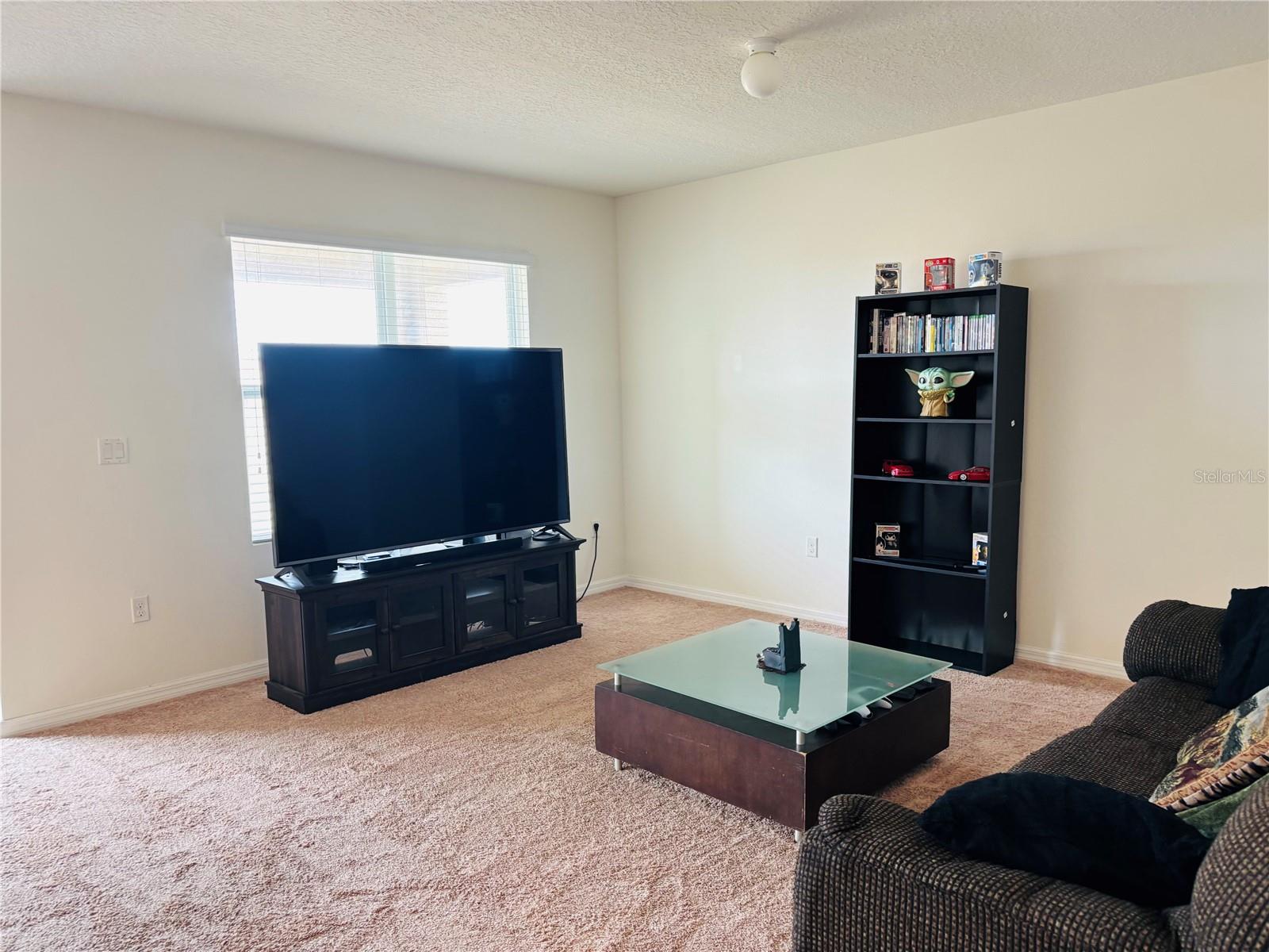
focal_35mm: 26
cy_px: 476
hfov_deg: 67.3
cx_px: 634
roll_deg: +1.3
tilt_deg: -6.5
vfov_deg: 53.1
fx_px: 953
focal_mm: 5.96
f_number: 1.6
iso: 125
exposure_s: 1/60
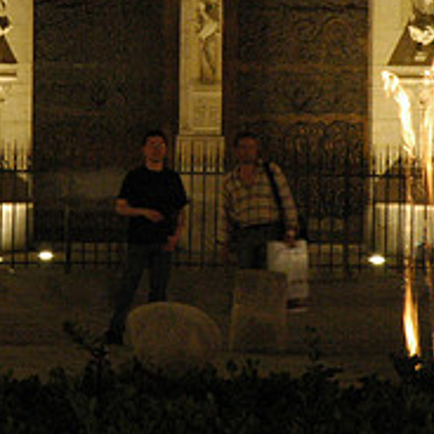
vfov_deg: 6.2
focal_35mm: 281
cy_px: 26
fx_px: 3986
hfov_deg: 6.2
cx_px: 172
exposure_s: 3
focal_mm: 70
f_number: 22
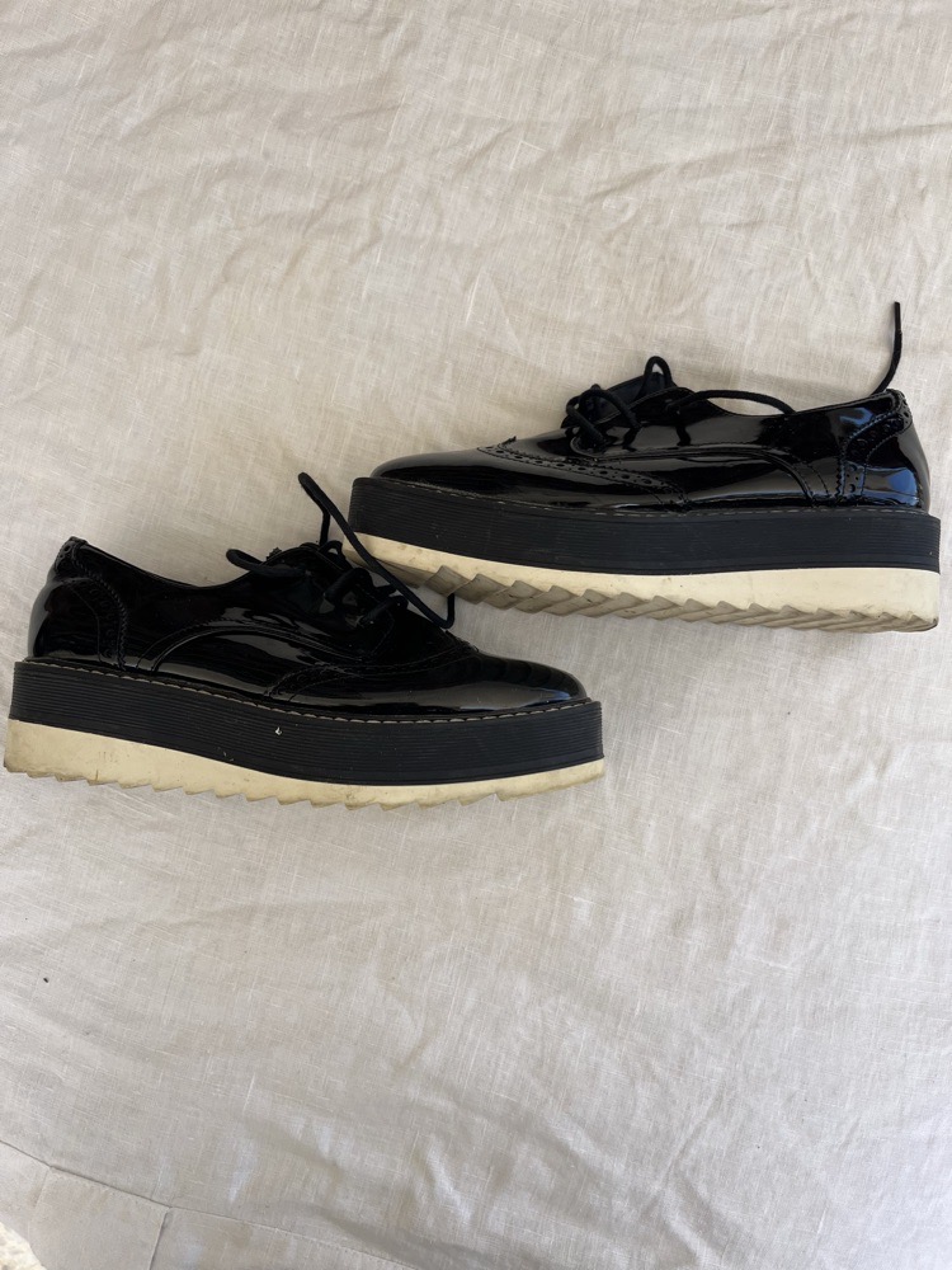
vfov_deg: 67.3
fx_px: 953
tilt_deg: -85.4
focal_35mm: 26
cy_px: 635
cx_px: 476
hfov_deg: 53.1
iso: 50
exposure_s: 1/906
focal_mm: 5.1
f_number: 1.6
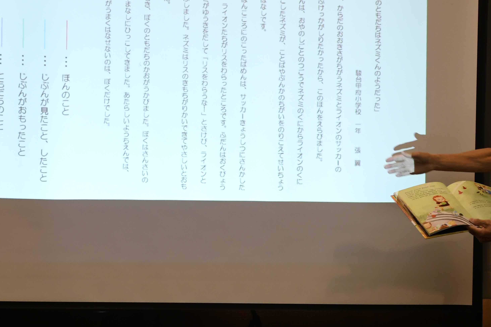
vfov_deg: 8.3
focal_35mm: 165
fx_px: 2250
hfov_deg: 12.5
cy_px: 131
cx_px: 281
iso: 1000
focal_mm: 58
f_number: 7.1
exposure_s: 1/200
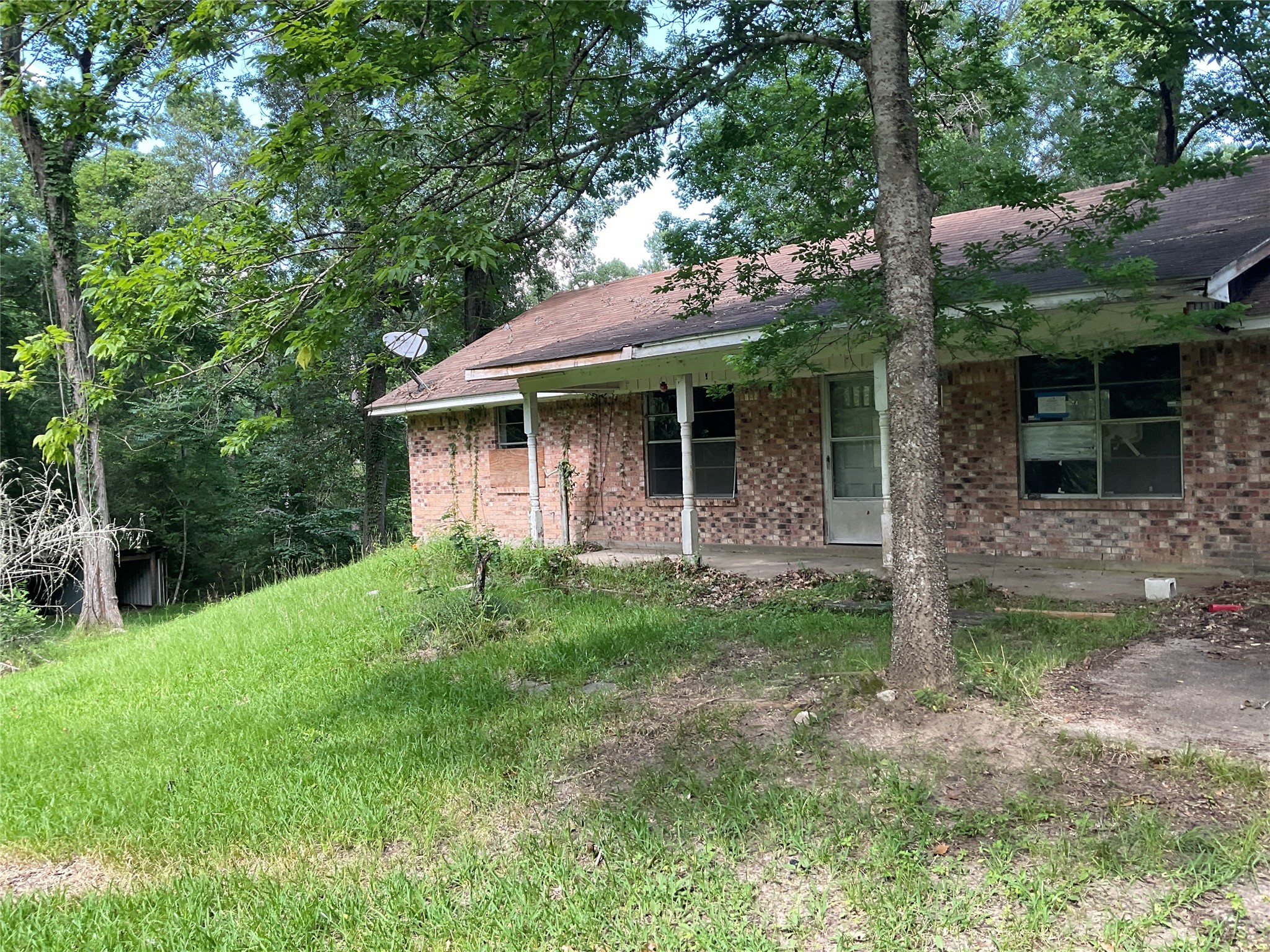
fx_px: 1064
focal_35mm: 29
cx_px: 635
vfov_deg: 48.2
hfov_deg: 61.7
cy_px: 476
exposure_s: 1/122
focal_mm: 3
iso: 32
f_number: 1.8
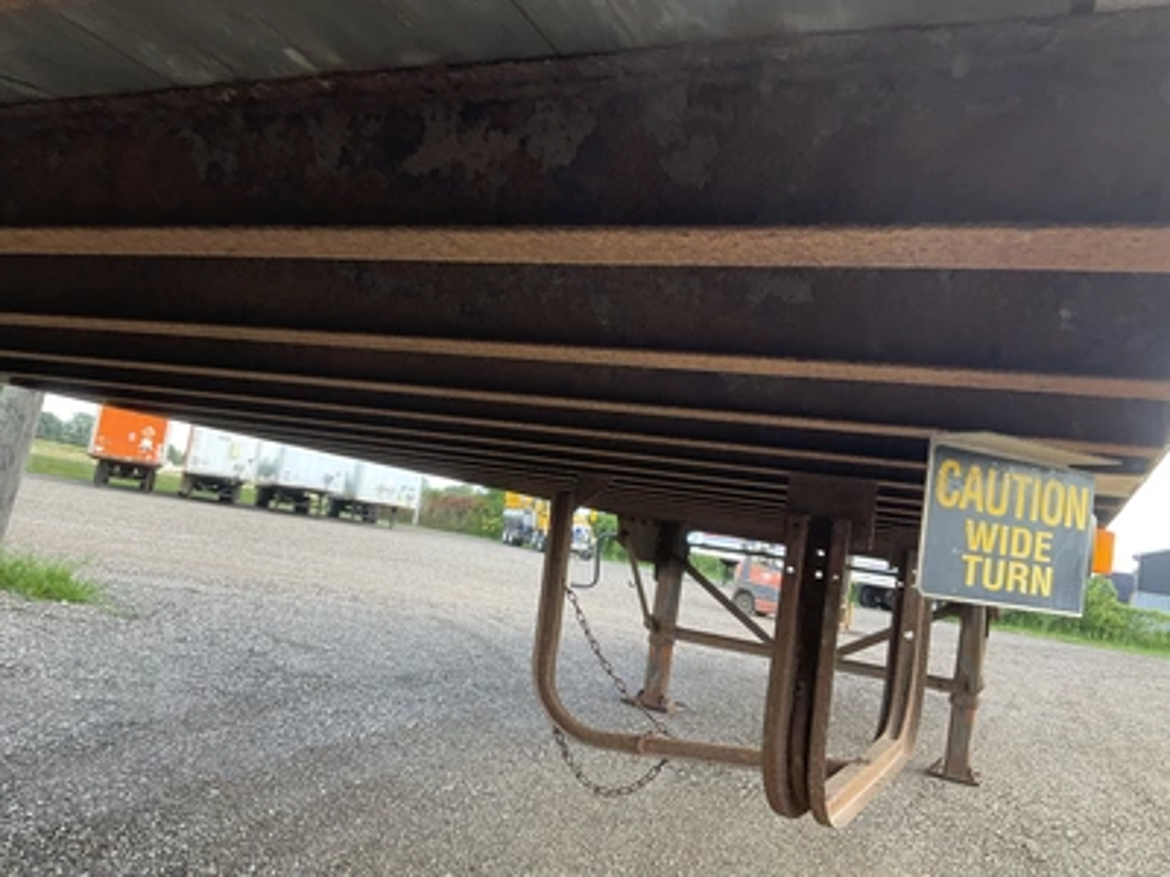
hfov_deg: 61.7
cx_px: 585
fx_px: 980
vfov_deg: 48.2
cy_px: 438
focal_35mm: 29
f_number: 1.8
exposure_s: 1/122
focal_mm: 3
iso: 25
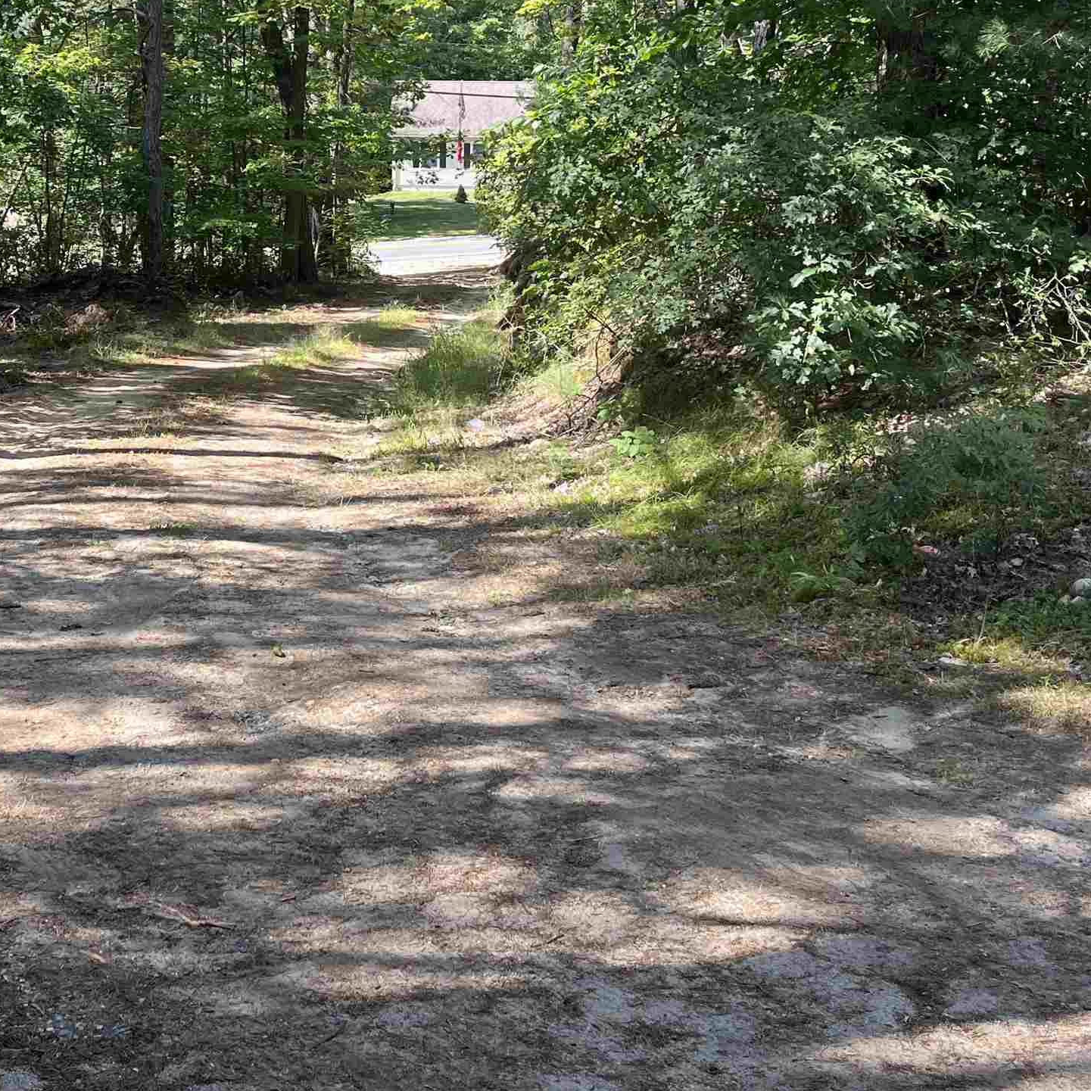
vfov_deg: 34.0
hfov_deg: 34.2
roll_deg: -0.3
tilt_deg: -7.1
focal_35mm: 49
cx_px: 319
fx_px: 1747
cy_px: 274
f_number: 1.6
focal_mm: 5.1
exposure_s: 1/412
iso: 50
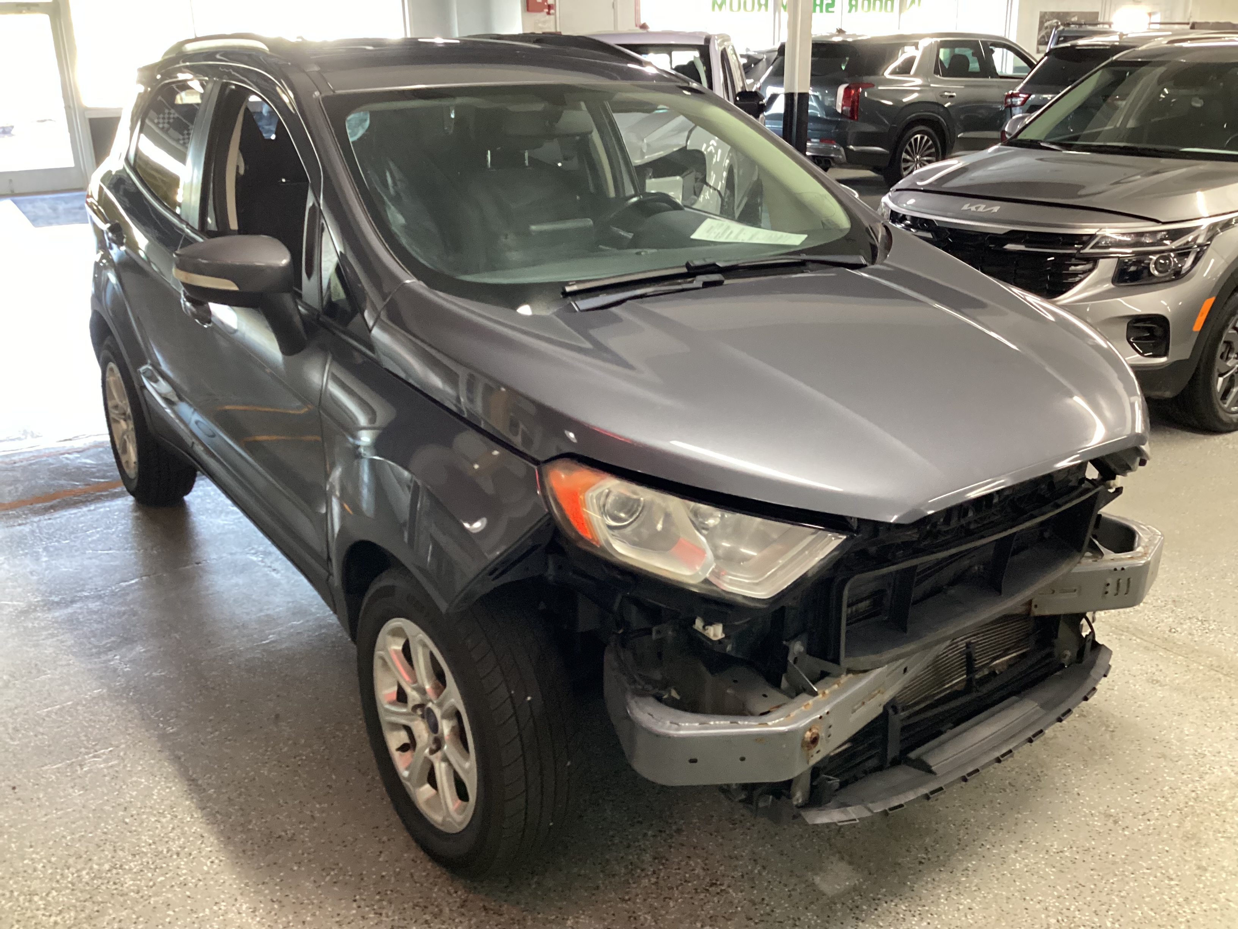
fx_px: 1109
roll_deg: +0.1
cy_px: 464
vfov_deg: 45.4
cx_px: 619
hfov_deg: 58.4
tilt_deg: -21.8
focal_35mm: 31
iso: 400
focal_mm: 3.3
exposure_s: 1/40
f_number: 2.4
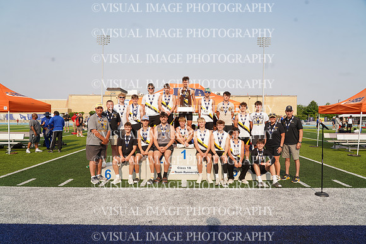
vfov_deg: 53.2
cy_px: 122
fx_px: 244
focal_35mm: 24
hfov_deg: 73.7
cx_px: 183
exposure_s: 1/200
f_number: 8
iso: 100
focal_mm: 24
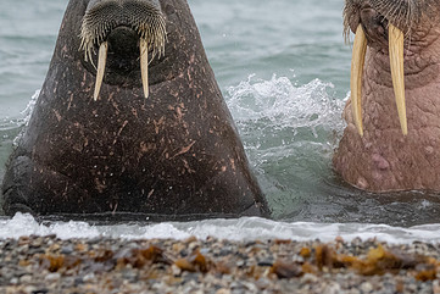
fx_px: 6761
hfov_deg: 3.7
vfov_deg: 2.5
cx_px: 396
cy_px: 23
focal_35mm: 553
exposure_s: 1/2000
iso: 3200
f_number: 5.6
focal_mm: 240
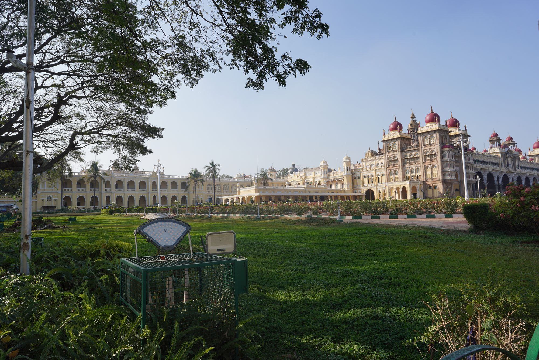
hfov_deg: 73.7
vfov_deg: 53.1
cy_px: 180
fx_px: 359
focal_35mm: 24
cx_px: 270
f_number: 14
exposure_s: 1/100
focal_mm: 24
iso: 100
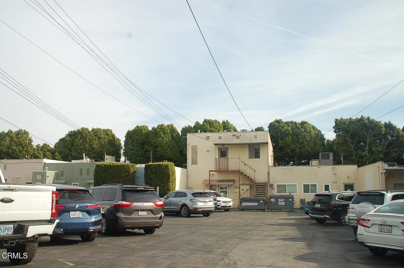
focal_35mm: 38
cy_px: 134
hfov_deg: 51.3
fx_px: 420
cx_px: 202
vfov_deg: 35.4
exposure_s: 1/320
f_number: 9
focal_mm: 25
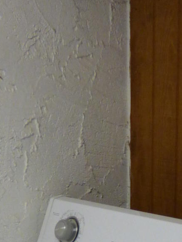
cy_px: 396
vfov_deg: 14.8
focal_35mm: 121
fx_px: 849
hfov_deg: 12.2
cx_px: 135
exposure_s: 1/60
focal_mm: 6.18
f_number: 3.4
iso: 400
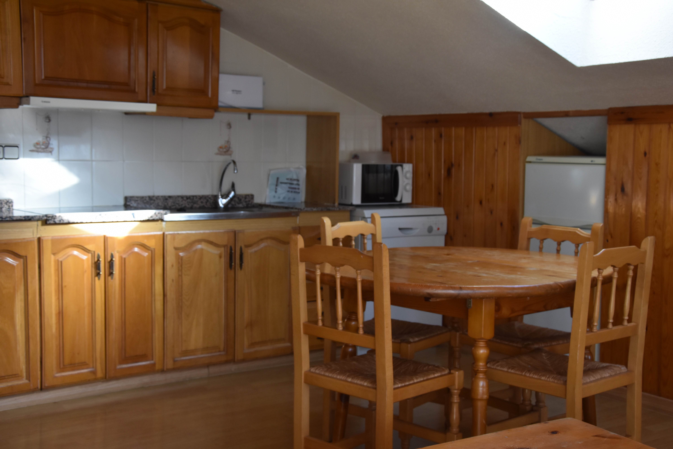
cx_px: 336
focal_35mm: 48
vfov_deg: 28.1
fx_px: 897
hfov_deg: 41.1
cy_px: 224
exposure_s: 1/160
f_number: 6.3
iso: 800
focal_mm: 32
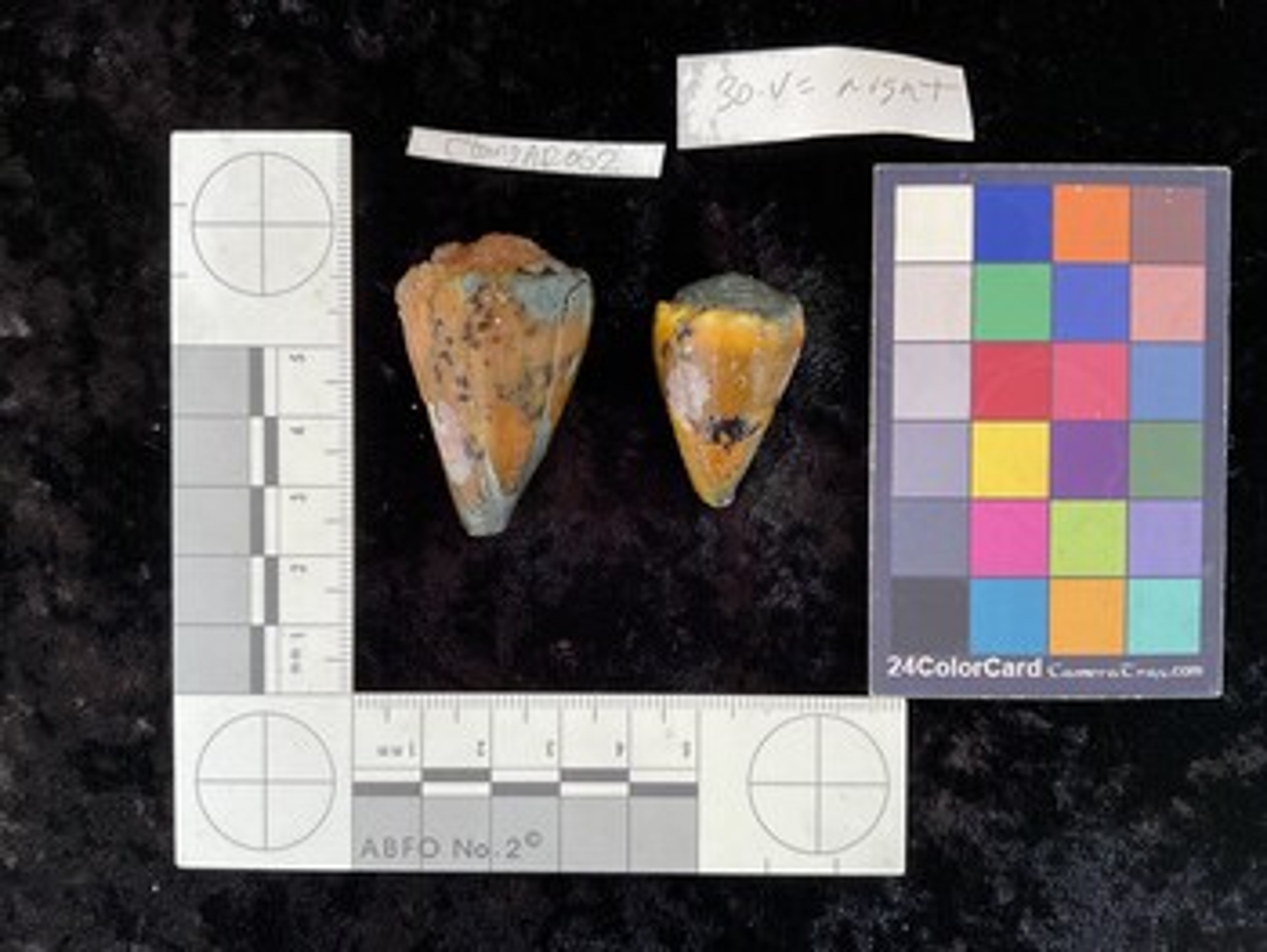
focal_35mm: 29
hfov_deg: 61.6
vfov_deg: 48.3
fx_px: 1062
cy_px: 476
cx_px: 634
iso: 50
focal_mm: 3
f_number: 1.8
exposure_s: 1/60
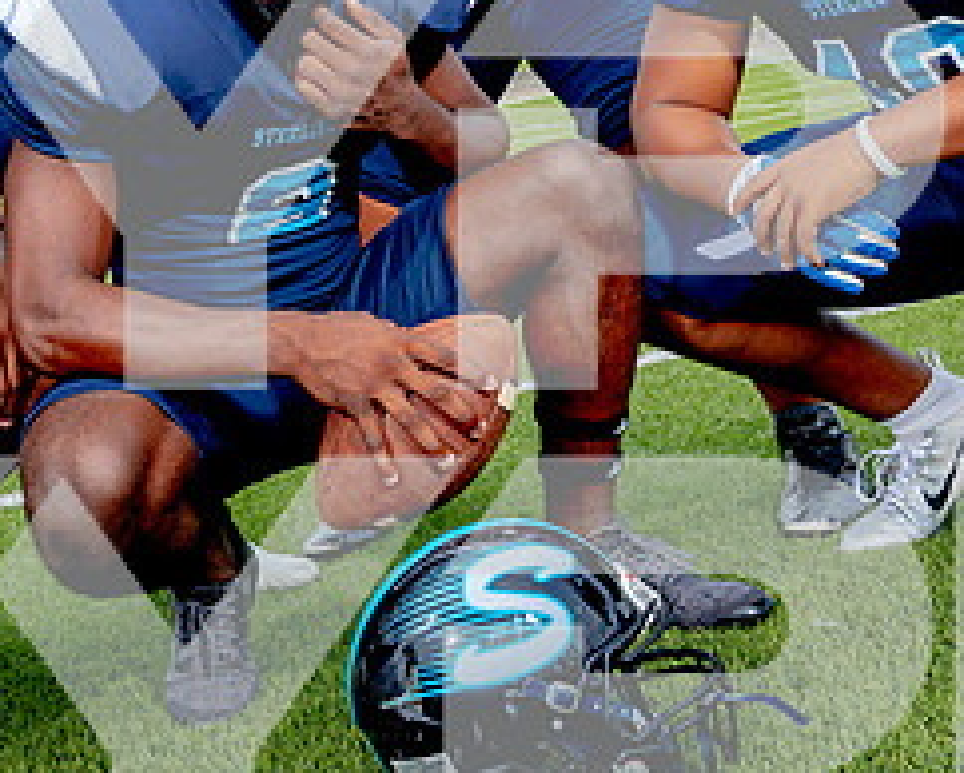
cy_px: 167
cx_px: 338
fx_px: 1856
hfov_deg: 29.0
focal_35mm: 65
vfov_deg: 23.2
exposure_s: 1/125
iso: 100
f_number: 8
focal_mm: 27
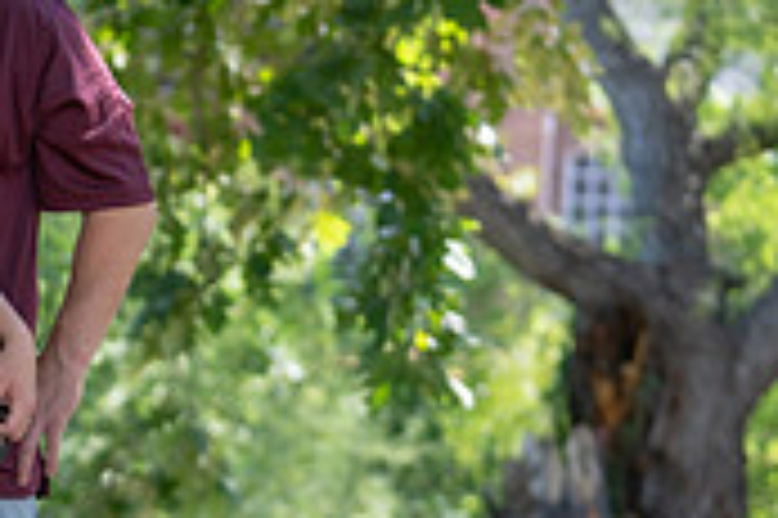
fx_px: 5074
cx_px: -351
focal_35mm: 235
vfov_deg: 5.8
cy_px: 367
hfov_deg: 8.6
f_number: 2.8
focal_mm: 70
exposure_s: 1/320
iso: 160
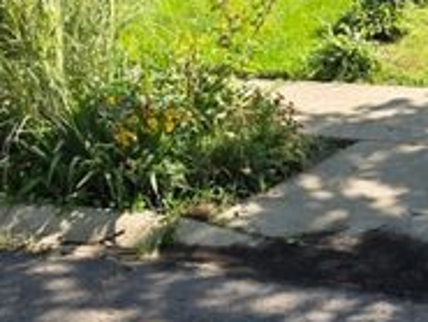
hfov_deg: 30.8
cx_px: 308
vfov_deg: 23.2
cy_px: 47
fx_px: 767
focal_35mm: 62
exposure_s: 1/2116
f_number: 1.7
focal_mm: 6.25
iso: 80
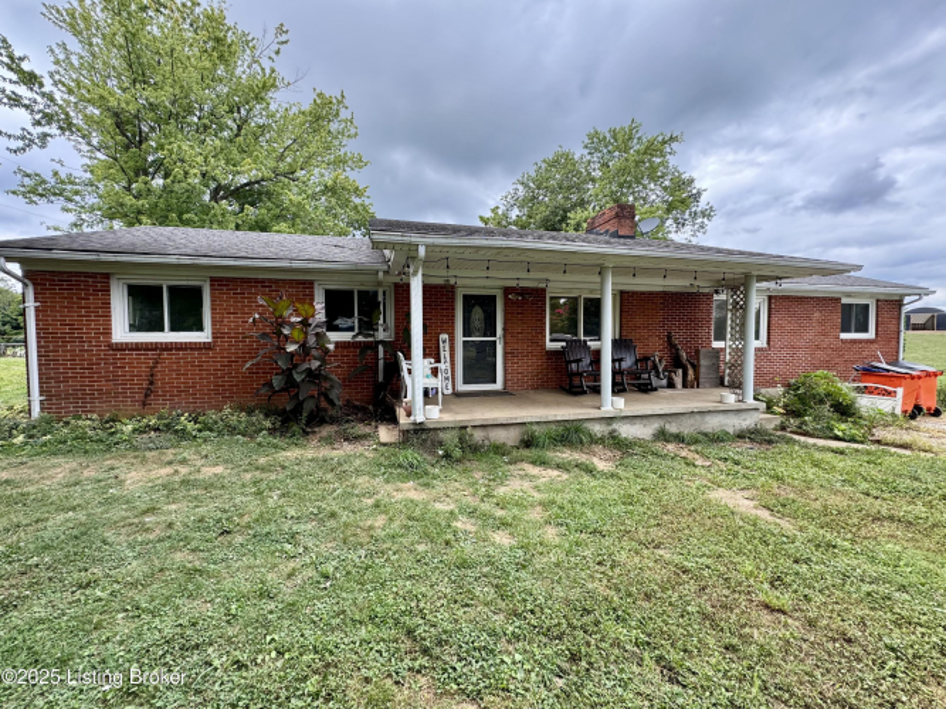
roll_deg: -0.2
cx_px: 473
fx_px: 383
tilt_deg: -1.8
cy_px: 354
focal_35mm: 14
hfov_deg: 102.1
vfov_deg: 85.7
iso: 40
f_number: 2.2
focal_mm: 2.22
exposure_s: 1/210
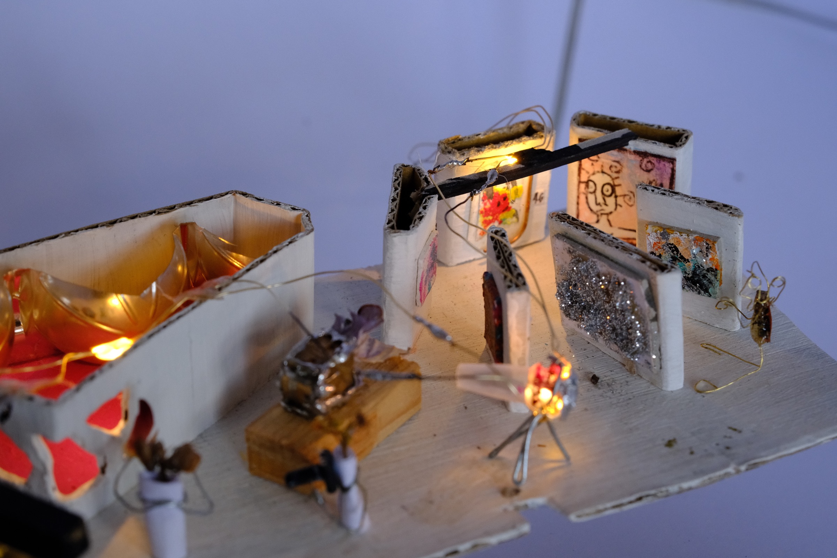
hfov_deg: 24.5
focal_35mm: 83
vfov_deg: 16.5
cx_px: 418
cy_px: 279
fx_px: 1930
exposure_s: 1/125
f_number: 8
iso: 1600
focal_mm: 55
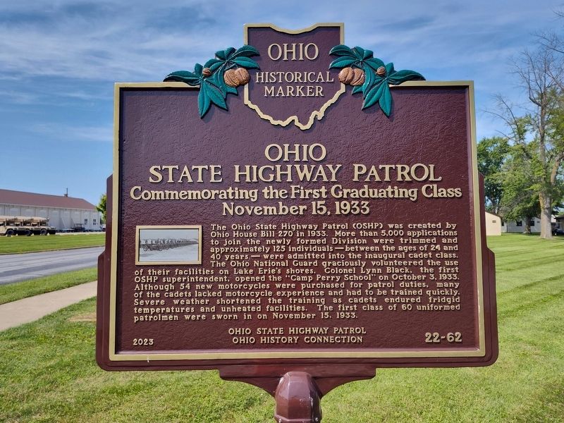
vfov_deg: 58.9
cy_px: 212
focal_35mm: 23
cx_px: 282
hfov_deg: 73.9
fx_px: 375
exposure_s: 1/1226
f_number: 1.8
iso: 100
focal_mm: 5.56
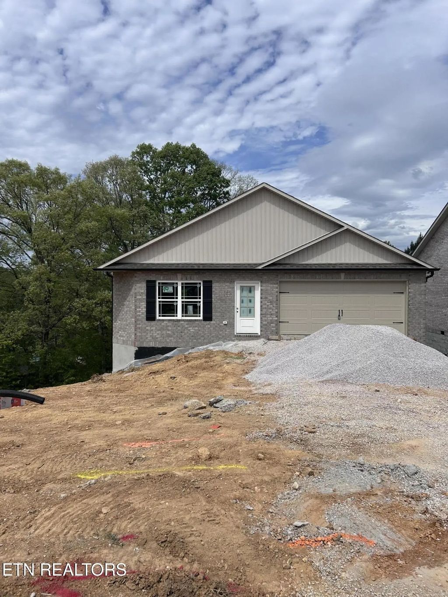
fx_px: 449
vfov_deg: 67.3
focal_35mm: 26
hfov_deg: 53.1
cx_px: 224
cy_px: 298
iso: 50
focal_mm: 5.7
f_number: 1.5
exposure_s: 1/9434
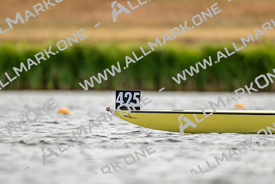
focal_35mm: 900
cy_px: 92
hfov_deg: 2.3
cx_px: 138
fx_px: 6876
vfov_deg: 1.5
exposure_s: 1/2000
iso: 250
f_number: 4
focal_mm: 600
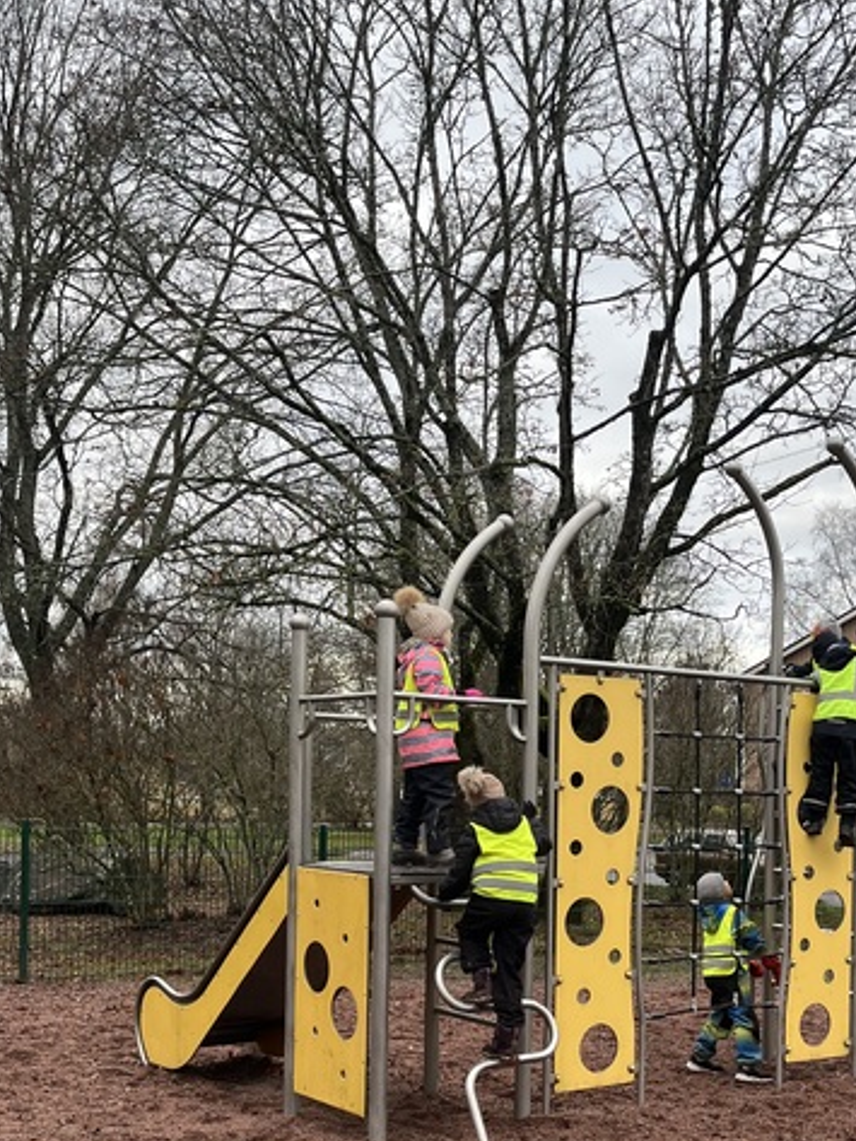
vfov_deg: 42.0
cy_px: 820
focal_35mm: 44
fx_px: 1450
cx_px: 579
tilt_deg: -0.8
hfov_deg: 32.6
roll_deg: -0.8
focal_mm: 5.1
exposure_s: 1/124
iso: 32
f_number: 1.6
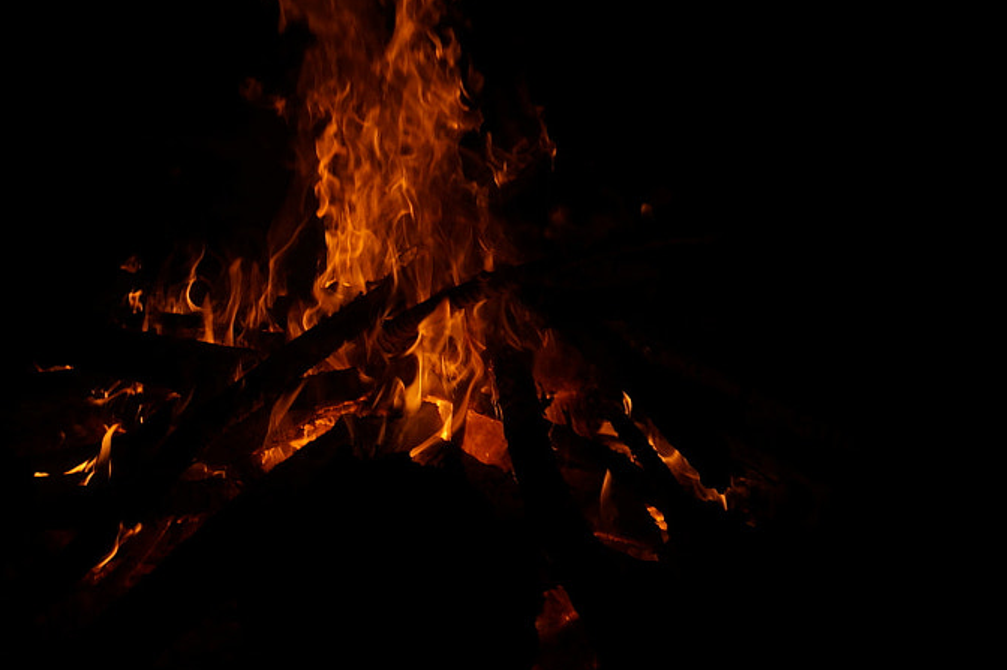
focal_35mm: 100
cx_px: 369
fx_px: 2795
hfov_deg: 20.4
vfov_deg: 13.5
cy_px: 47
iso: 100
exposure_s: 1/400
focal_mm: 28
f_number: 5
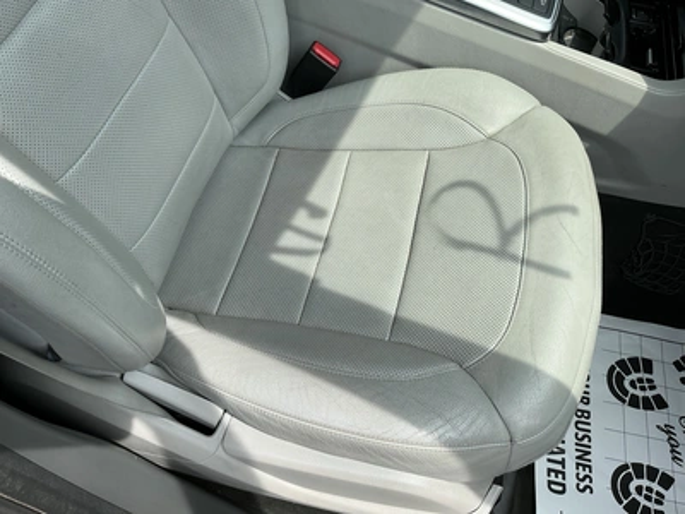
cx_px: 342
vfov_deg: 49.7
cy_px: 257
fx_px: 554
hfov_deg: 63.4
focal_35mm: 28
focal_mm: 3
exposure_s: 1/683
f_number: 1.8
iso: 25
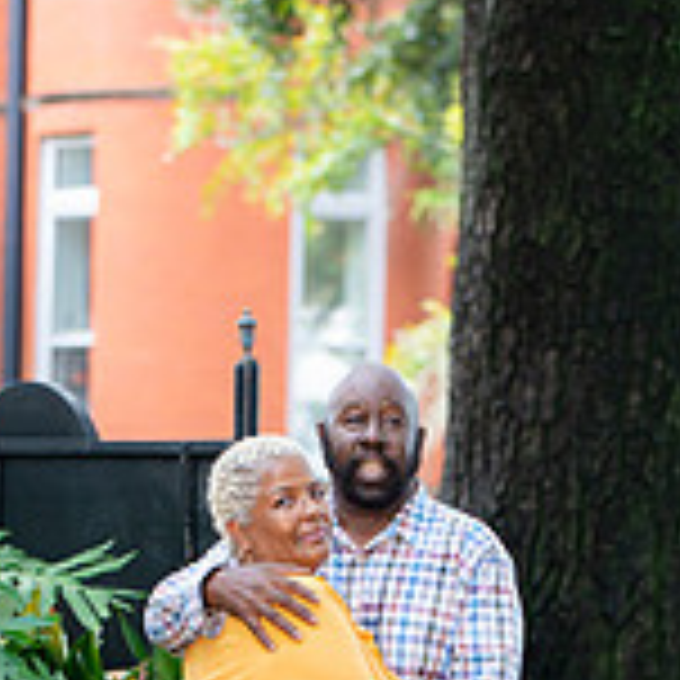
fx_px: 5356
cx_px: 356
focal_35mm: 241
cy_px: 657
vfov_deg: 7.2
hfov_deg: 7.3
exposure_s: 1/320
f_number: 2.8
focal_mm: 95
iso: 640
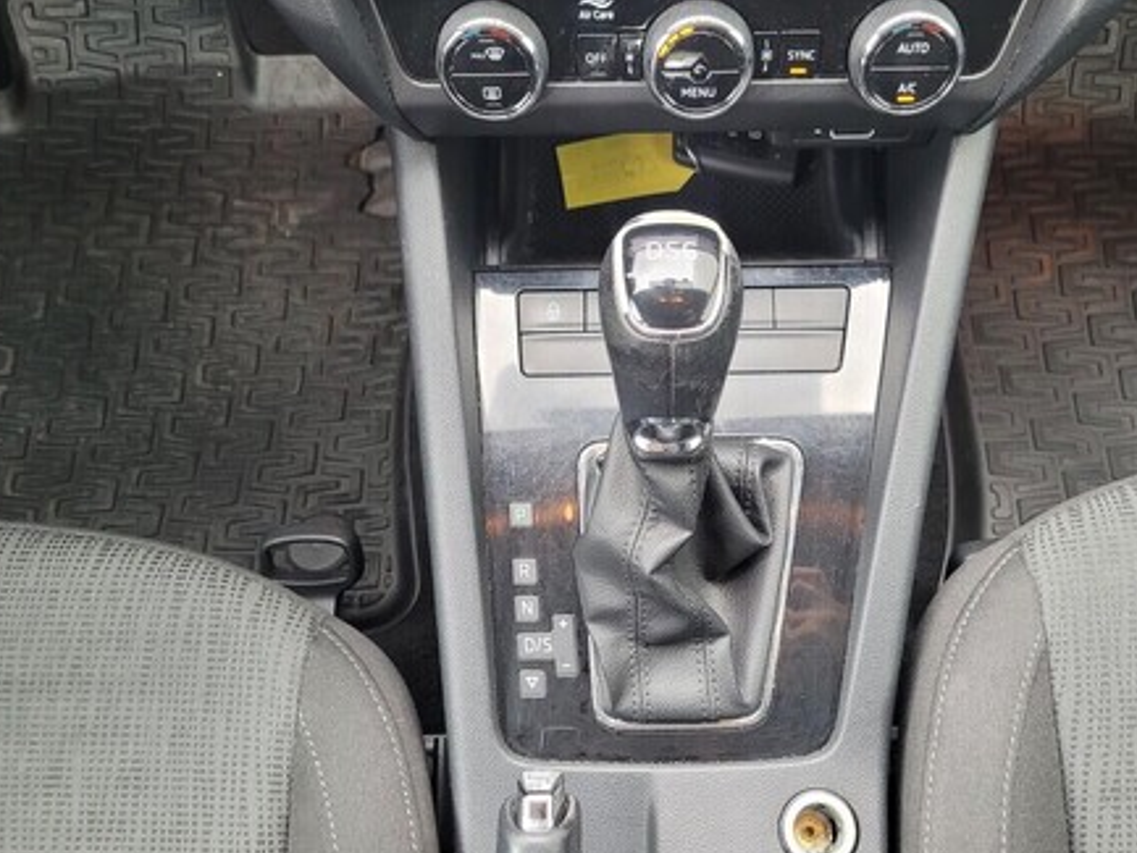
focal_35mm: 33
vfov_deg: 42.8
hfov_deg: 55.2
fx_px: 1084
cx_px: 641
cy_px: 492
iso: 250
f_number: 1.8
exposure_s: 1/50
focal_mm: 5.4
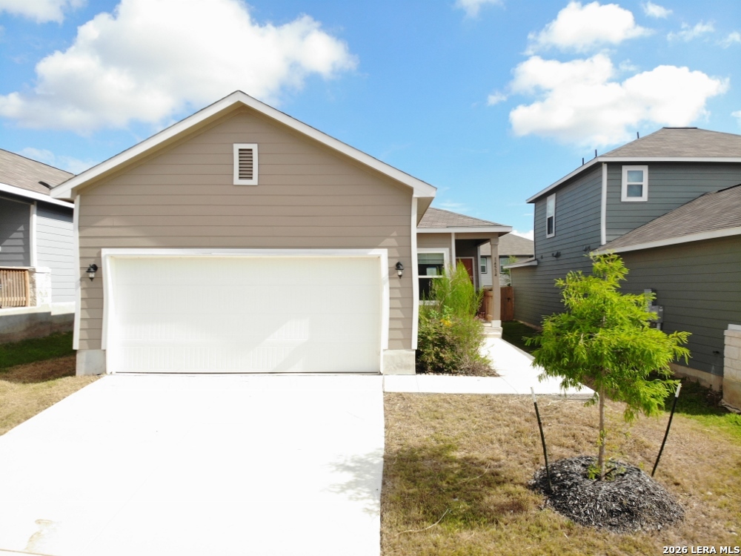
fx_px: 514
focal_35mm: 24
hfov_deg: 71.6
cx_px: 370
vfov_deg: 56.8
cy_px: 278
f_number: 2.8
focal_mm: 4.5
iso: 100
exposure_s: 1/682
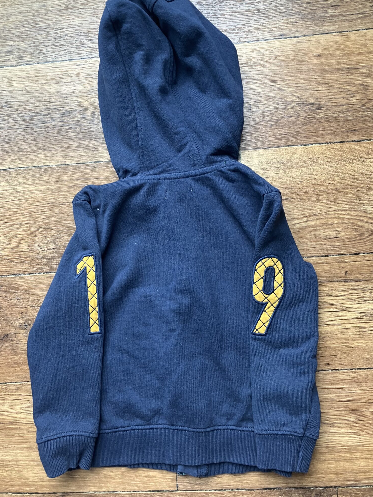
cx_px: 184
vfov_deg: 61.6
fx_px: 417
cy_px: 241
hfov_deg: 48.2
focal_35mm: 29
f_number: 1.8
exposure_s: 1/60
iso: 125
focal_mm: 3.99
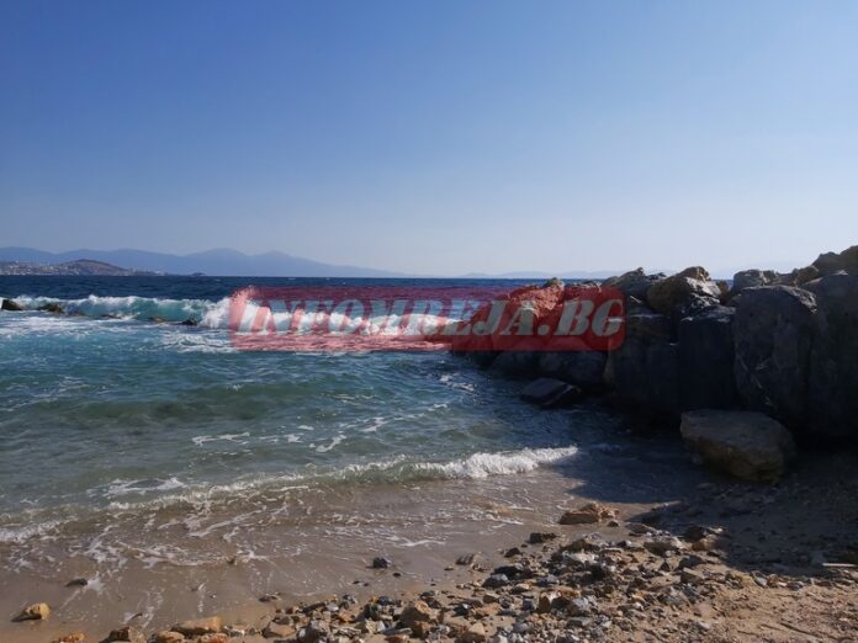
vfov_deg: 53.1
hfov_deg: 67.3
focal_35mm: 26
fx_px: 644
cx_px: 429
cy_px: 322
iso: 64
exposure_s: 1/4898
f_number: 1.7
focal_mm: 3.92
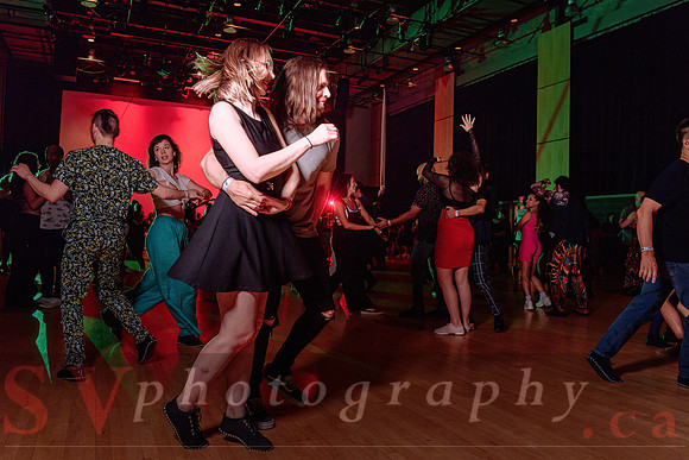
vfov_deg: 43.9
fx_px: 570
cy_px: 220
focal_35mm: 30
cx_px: 344
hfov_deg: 62.3
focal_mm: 26
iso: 1000
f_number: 2.8
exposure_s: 1/80
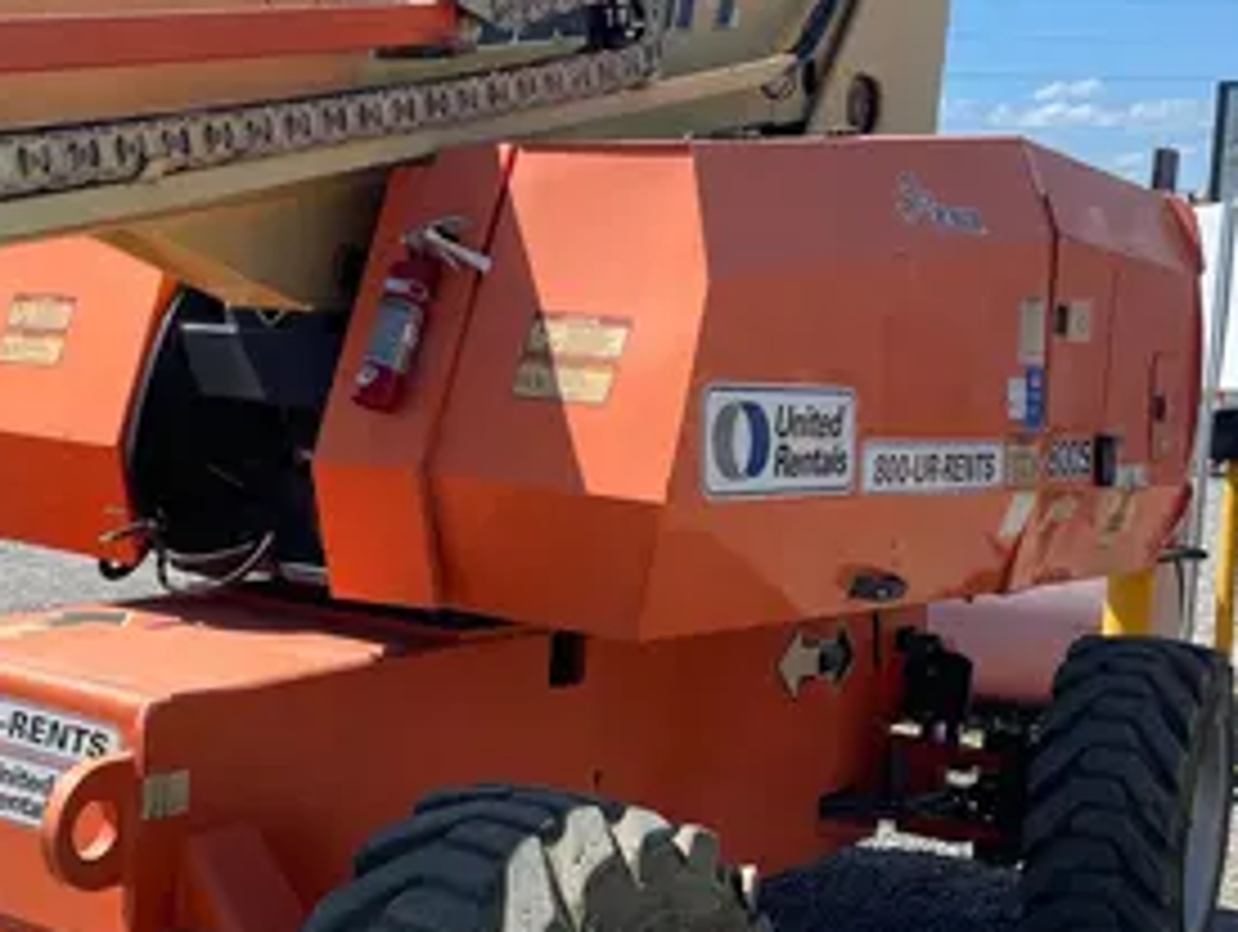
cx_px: 311
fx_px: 1862
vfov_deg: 28.0
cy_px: 597
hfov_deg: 35.9
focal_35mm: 52
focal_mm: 4.2
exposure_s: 1/2564
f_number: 1.6
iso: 32
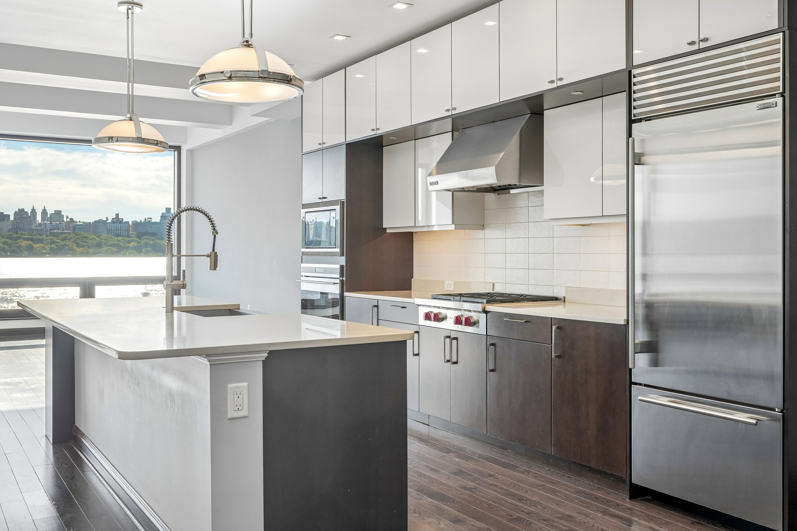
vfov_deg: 38.9
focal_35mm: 34
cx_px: 398
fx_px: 753
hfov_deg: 55.8
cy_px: 266
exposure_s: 1/40
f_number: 8
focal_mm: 34
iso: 200
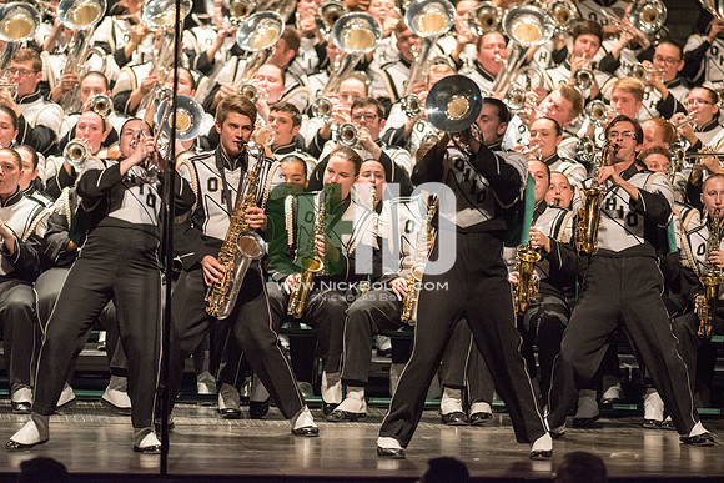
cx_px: 362
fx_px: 6034
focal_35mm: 300
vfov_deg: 4.6
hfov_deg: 6.9
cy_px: 242
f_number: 2.8
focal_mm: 300
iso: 4000
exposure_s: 1/500
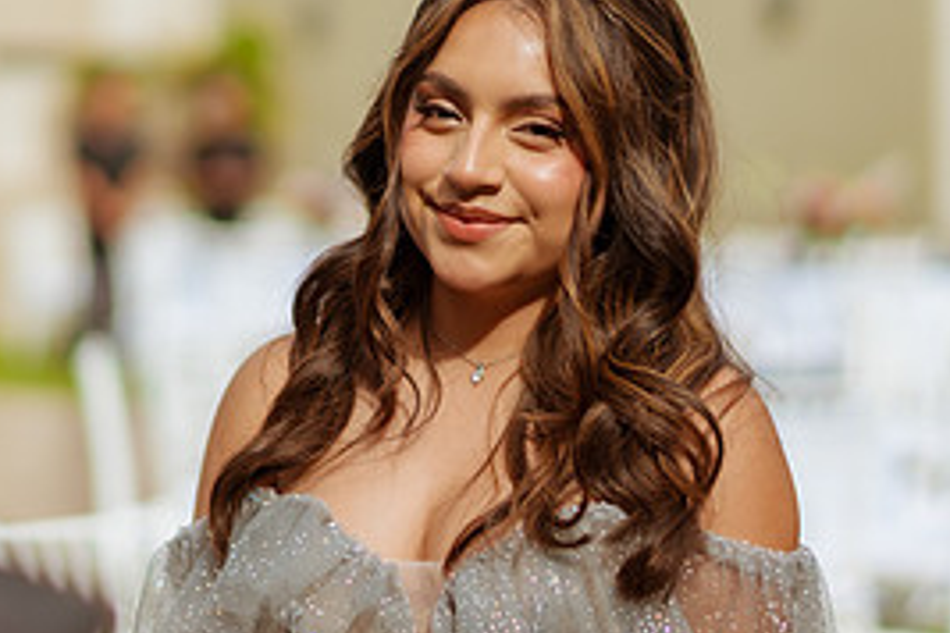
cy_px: 251
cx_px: 331
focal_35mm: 126
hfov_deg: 16.2
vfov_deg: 10.9
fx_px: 3325
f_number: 1.4
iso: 50
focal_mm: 58
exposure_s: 1/8000
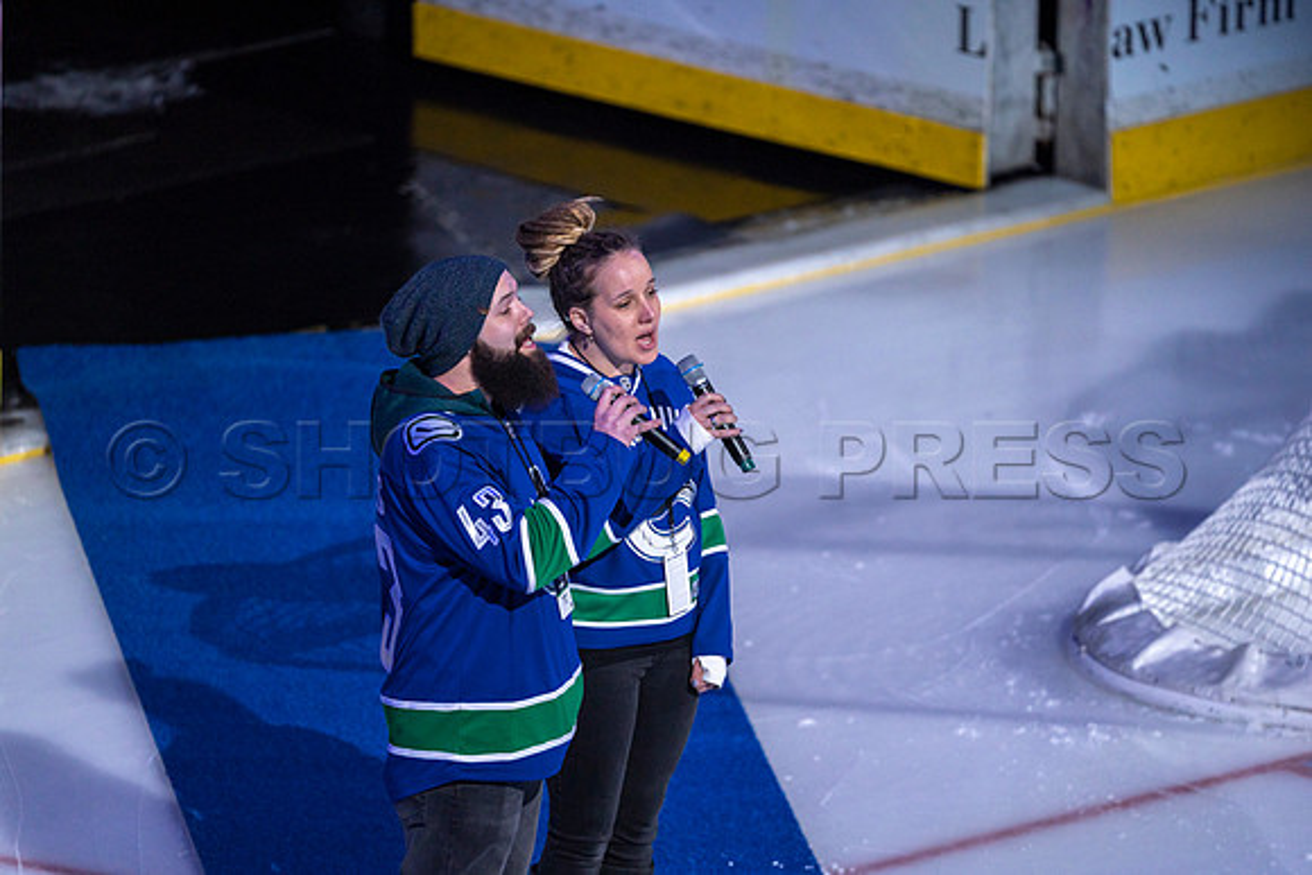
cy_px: 438
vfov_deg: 2.3
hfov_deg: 3.4
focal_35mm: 600
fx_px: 21871
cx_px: 656
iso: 1600
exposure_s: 1/640
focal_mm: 600
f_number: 4
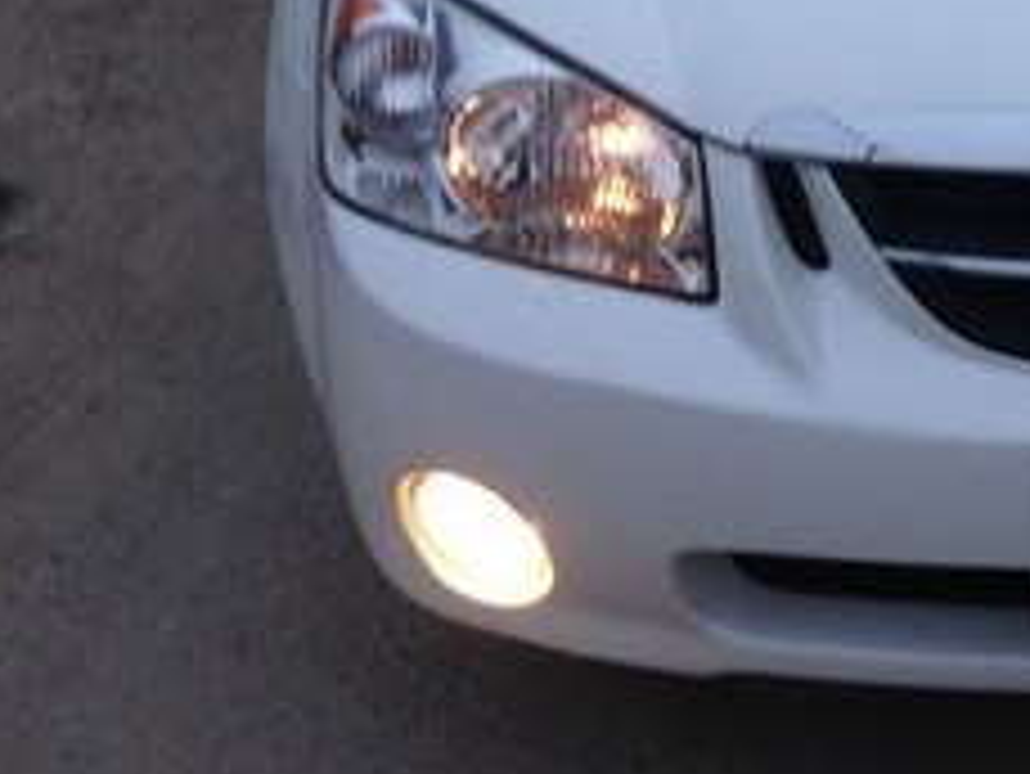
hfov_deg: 19.6
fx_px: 2828
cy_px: -200
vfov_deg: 15.0
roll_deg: -0.7
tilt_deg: -19.9
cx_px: 1174
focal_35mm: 95
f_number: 2.4
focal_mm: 4.12
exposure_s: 1/30
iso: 50
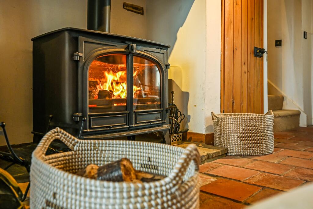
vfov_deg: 43.6
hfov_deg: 61.9
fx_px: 261
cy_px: 104
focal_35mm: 30
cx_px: 156
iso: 1250
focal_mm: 30
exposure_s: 1/60
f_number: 4
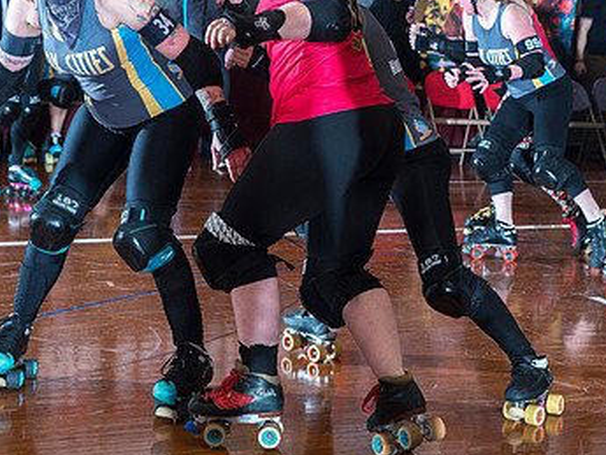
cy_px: 157
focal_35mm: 84
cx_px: 383
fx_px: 1471
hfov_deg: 23.2
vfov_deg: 17.5
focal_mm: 52
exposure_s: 1/160
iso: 800
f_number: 5.6
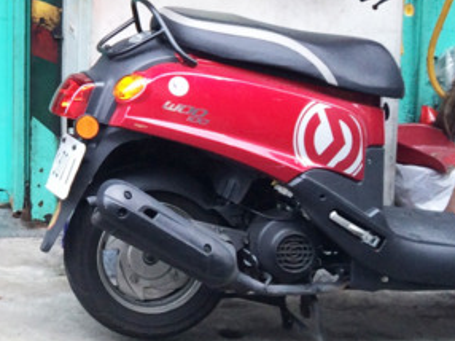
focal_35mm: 104
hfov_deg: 17.2
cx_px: -208
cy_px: -113
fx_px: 1366
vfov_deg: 13.6
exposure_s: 1/120
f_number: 2.2
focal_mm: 4.15
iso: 40
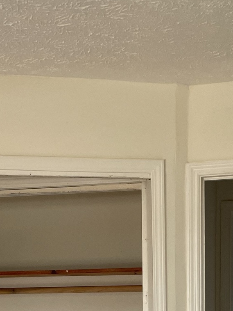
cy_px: 369
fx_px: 709
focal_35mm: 79
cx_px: 106
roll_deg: +1.7
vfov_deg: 22.8
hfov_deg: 18.7
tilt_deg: -6.2
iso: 160
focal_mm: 4.2
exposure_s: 1/60
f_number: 1.6
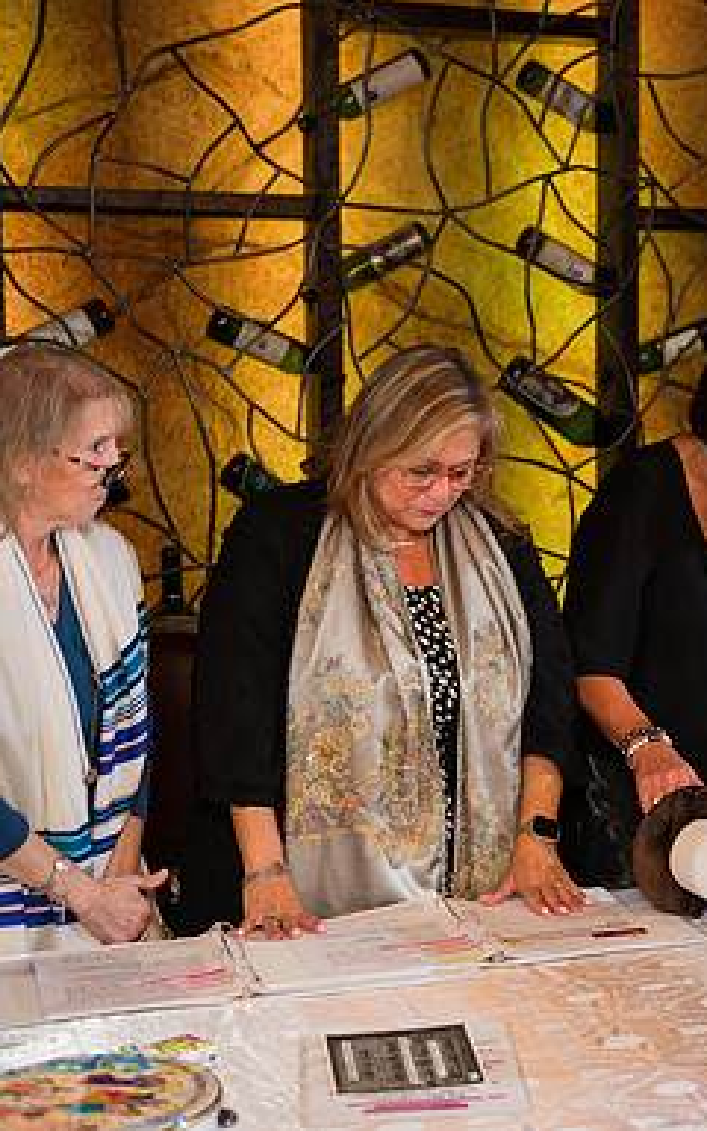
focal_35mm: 69
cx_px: 850
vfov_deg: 29.8
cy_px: 537
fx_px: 2127
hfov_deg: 17.9
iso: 1000
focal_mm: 42
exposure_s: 1/200
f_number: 4
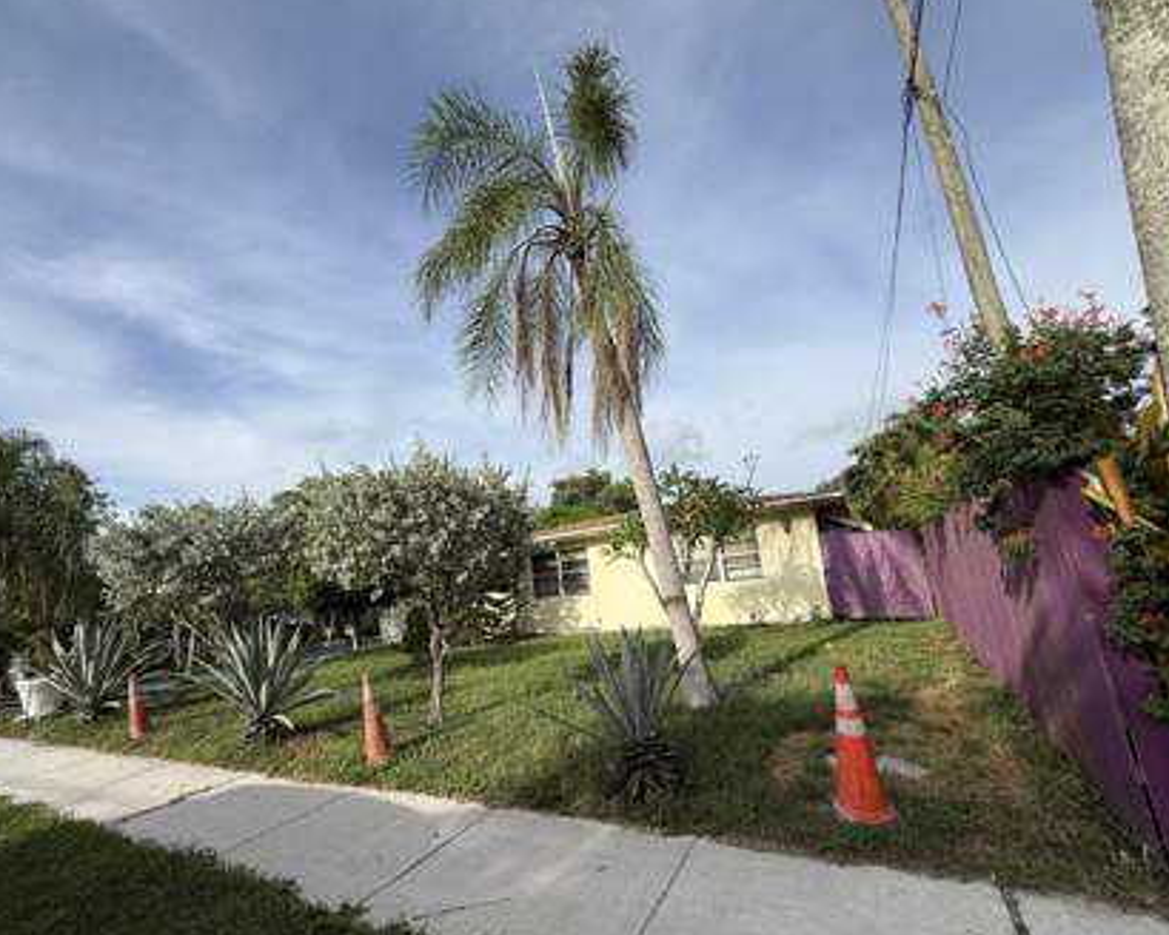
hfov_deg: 92.9
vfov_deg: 80.3
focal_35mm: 16
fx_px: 554
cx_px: 533
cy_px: 495
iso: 50
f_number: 2.2
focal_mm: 2.22
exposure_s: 1/2237
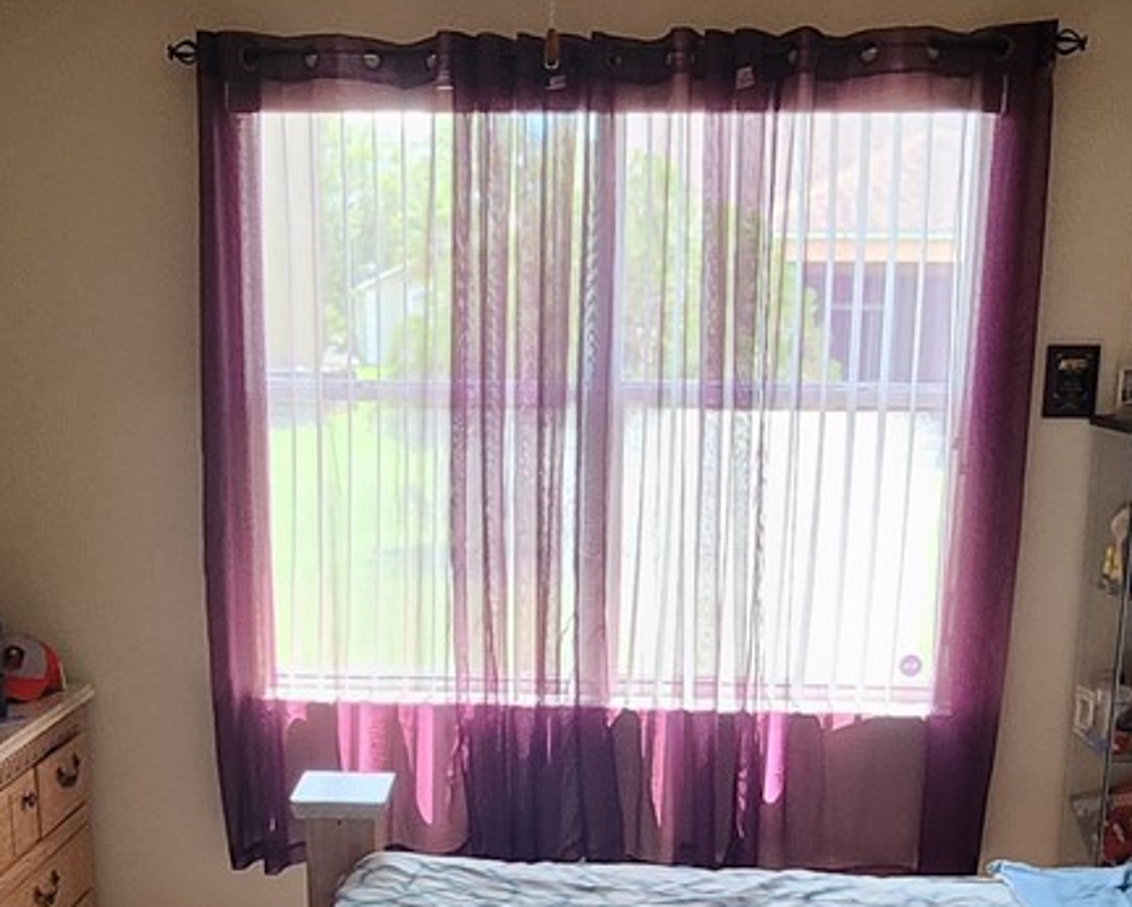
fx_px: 1575
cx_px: 516
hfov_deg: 39.5
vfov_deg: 31.2
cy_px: 747
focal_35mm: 47
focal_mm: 1.74
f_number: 2.2
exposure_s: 1/60
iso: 160
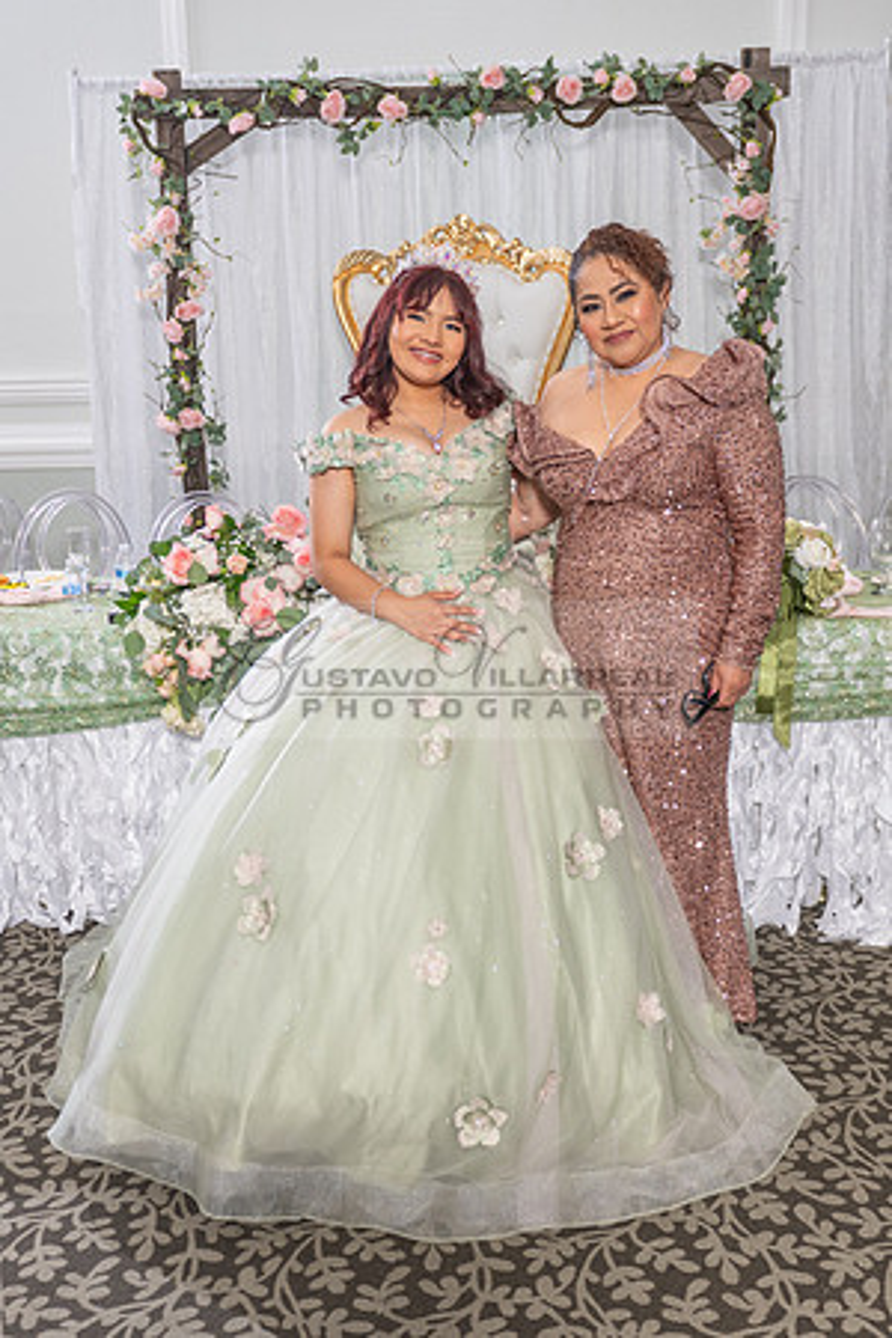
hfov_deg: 33.5
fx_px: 1481
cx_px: 483
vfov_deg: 48.5
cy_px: 741
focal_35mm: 40
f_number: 3.5
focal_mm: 24
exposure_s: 1/160
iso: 400
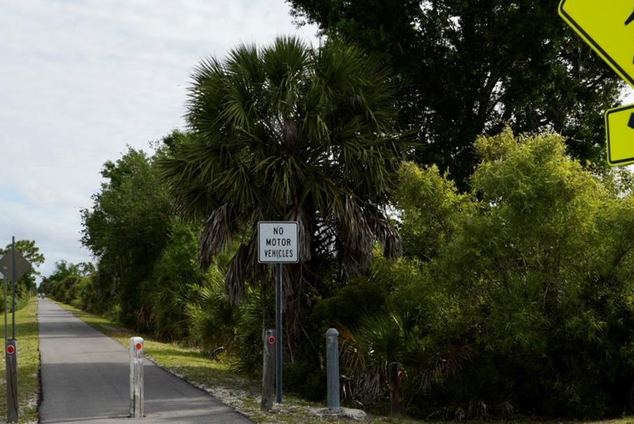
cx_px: 247
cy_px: 224
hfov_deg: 34.9
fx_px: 1004
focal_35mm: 57
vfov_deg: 23.8
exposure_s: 1/800
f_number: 4.5
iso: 100
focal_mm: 32
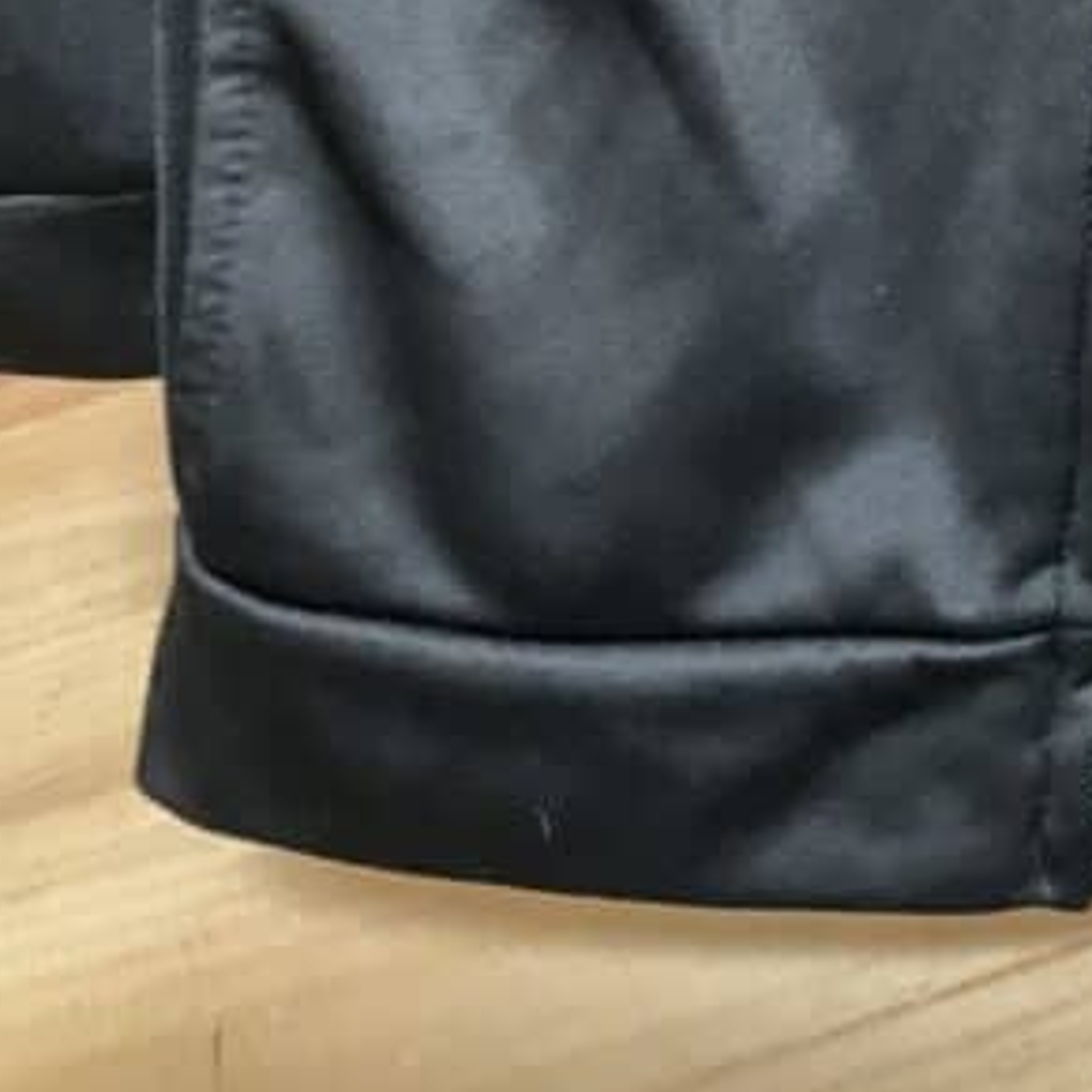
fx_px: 3391
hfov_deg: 17.6
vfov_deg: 16.2
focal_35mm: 95
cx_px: 1220
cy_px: -690
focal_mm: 3
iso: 500
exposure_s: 1/20
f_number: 1.8
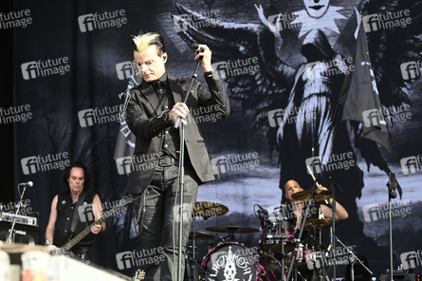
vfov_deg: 19.2
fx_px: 832
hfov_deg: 28.5
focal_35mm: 71
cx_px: 210
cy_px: 140
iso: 320
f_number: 5
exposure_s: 1/500
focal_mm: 70
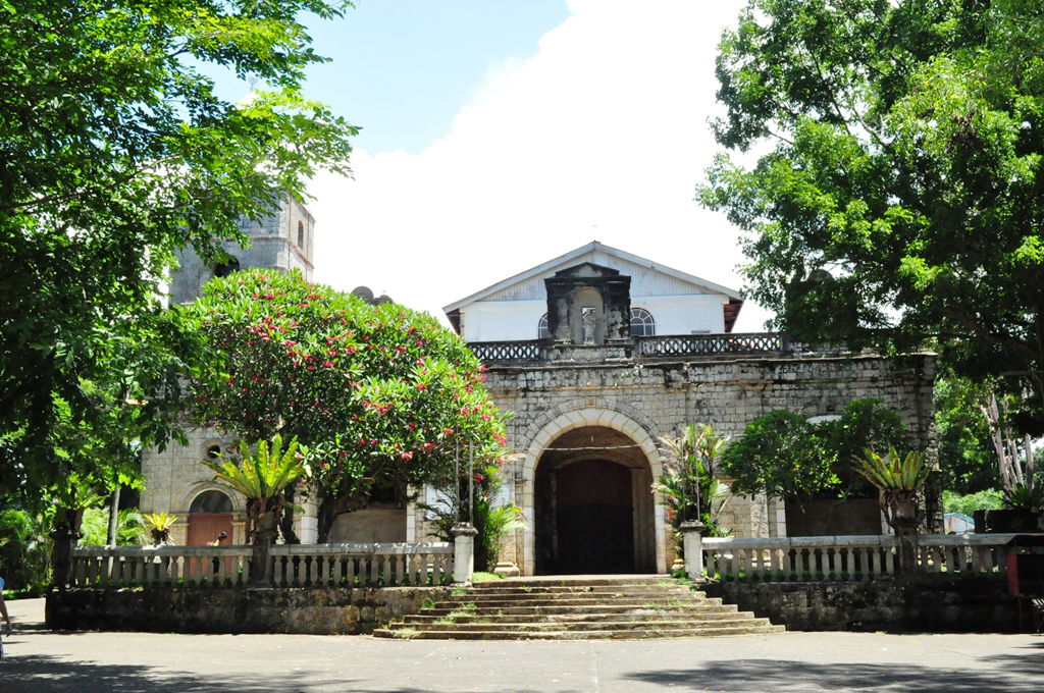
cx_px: 522
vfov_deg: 34.1
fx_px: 1130
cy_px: 346
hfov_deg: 49.6
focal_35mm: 39
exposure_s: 1/500
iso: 3200
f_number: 16
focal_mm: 26
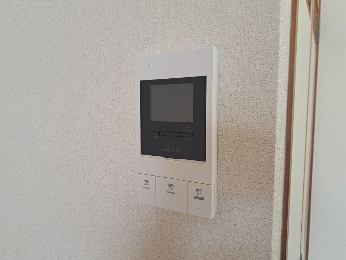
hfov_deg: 71.6
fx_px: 240
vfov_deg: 56.8
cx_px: 173
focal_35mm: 24
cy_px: 130
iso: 64
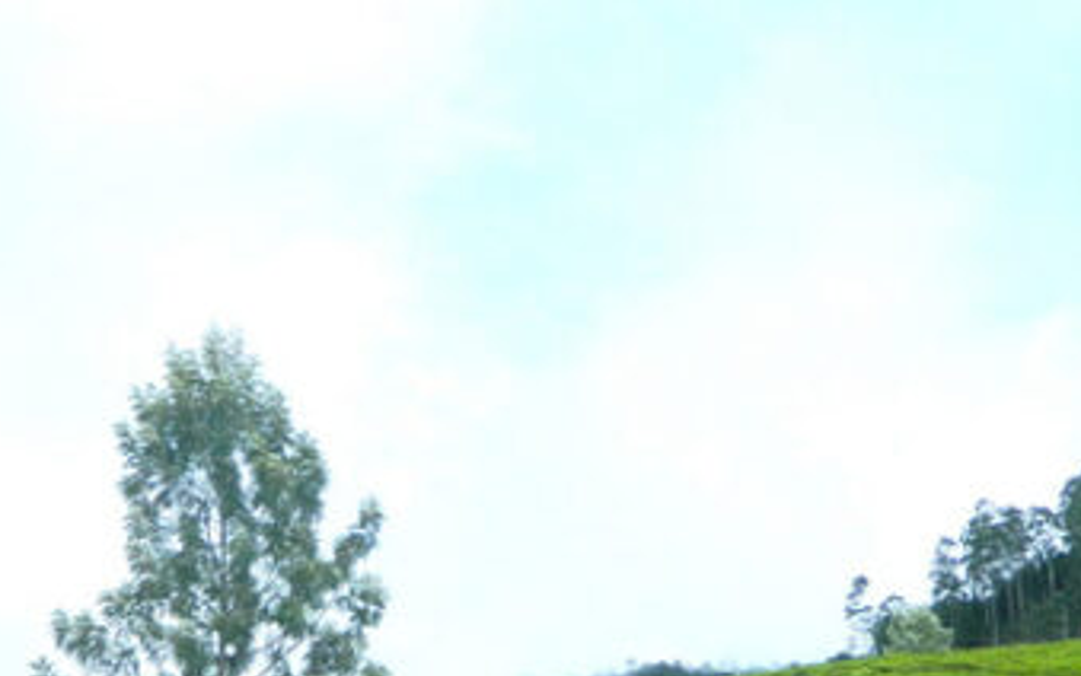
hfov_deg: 24.5
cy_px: 762
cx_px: 357
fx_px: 2475
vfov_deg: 15.1
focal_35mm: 84
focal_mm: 6.2
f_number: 3.3
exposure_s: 1/800
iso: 80
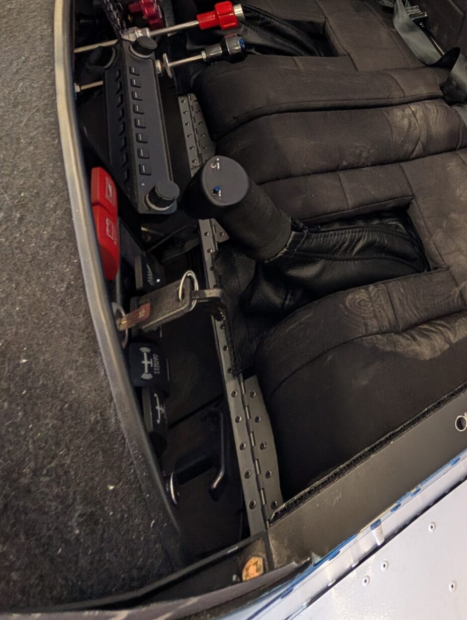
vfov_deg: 54.9
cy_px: 10
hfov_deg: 44.9
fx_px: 449
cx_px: 486
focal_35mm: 25
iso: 97
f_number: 1.7
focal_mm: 2.02
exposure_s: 1/120
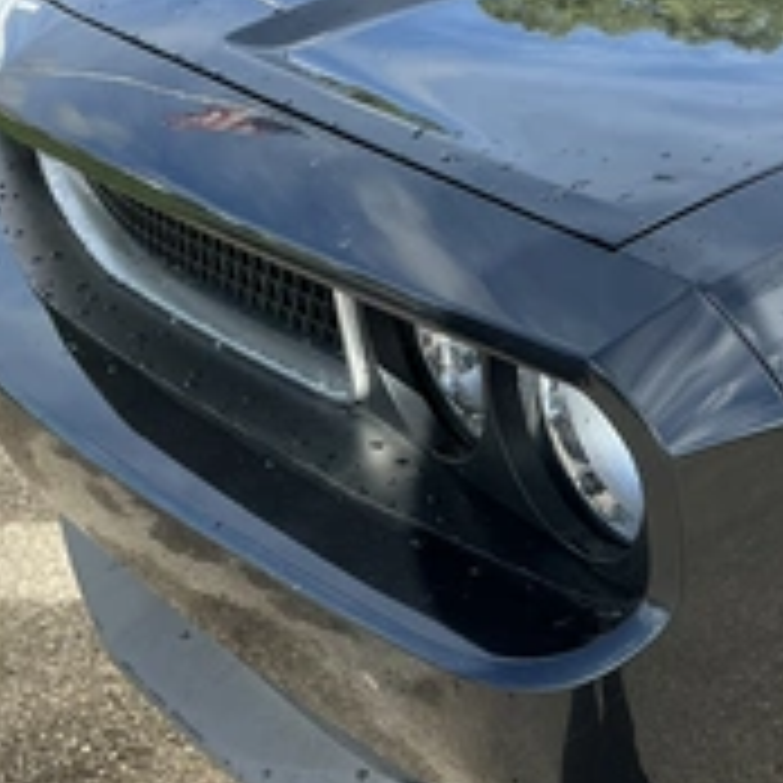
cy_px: 608
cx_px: 634
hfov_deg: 29.3
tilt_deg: -30.2
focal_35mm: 57
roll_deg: -3.8
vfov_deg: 29.5
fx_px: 1459
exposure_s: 1/691
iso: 25
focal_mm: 3
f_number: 1.8
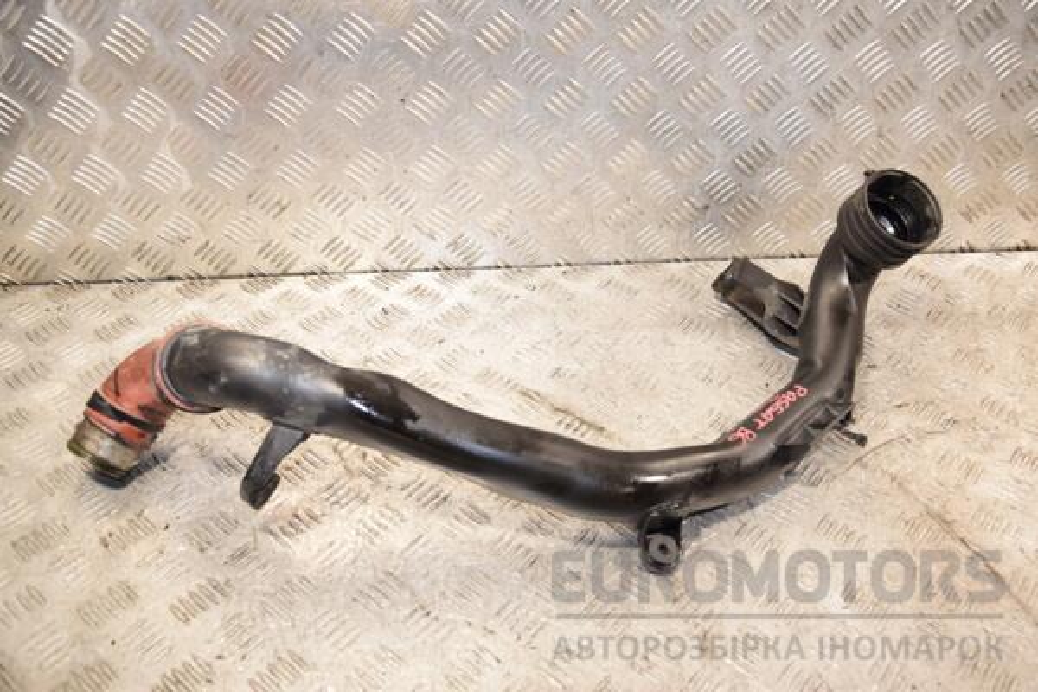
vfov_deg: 40.0
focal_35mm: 33
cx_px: 519
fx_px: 951
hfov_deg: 57.2
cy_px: 346
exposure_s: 1/200
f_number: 5
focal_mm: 22
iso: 800
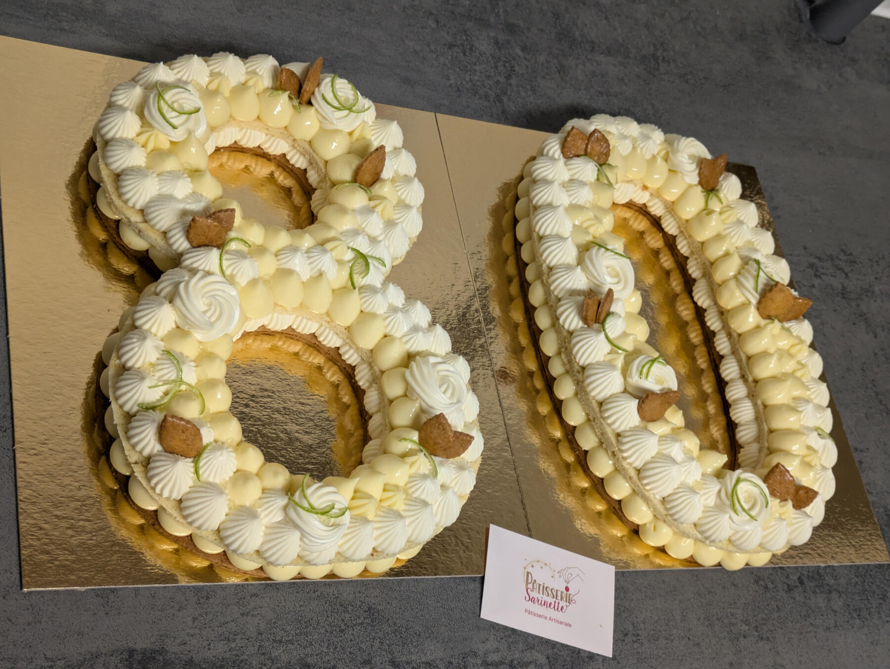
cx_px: 445
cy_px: 334
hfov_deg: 37.5
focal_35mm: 51
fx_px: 1312
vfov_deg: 28.6
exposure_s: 1/33.3
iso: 133
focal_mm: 5.43
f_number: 1.89
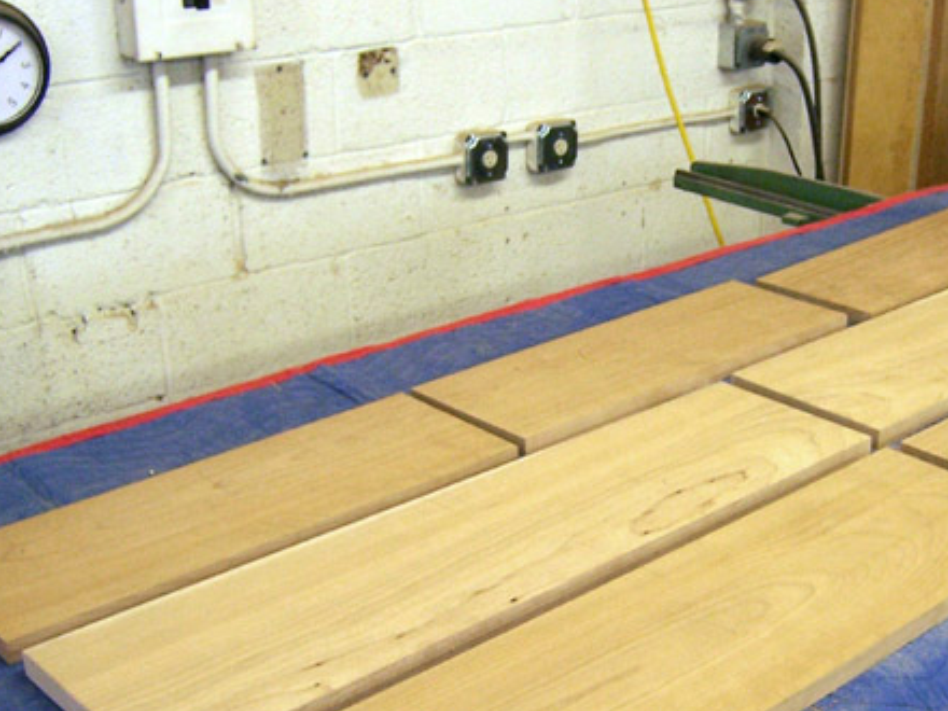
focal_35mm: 54
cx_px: 644
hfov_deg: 35.1
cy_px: 392
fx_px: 1479
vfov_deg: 27.0
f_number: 3.4
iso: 140
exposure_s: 1/20
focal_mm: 5.5
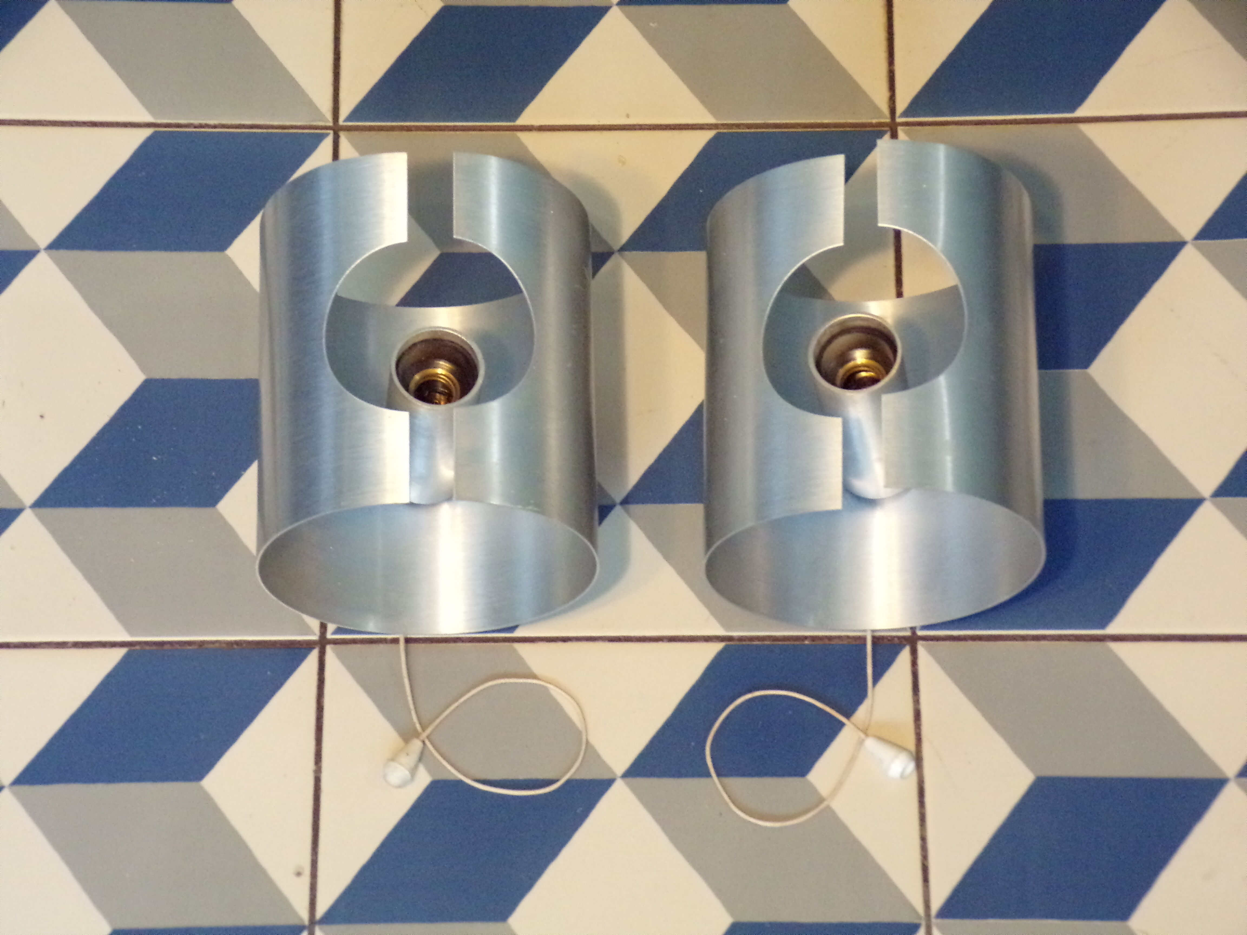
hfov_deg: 19.8
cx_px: 624
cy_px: 468
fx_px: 3566
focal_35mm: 99
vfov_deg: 14.9
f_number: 4.2
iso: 800
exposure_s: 1/25
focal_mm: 17.7
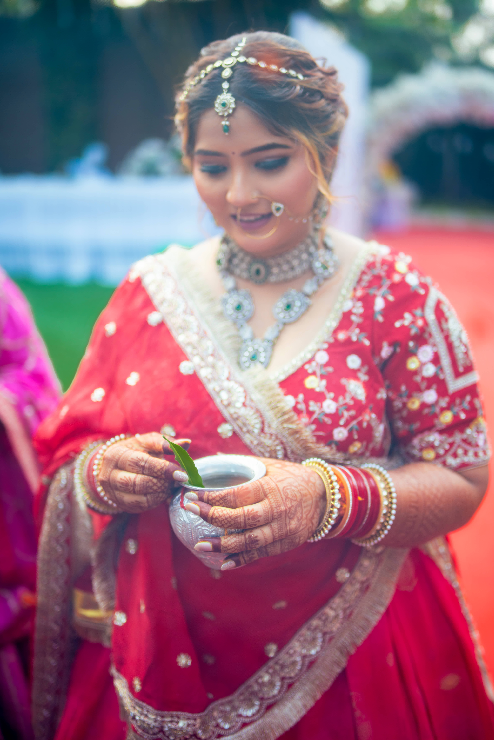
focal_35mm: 36
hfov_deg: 36.9
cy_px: 378
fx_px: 741
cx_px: 244
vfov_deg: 53.1
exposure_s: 1/320
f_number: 1.4
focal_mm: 35
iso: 100
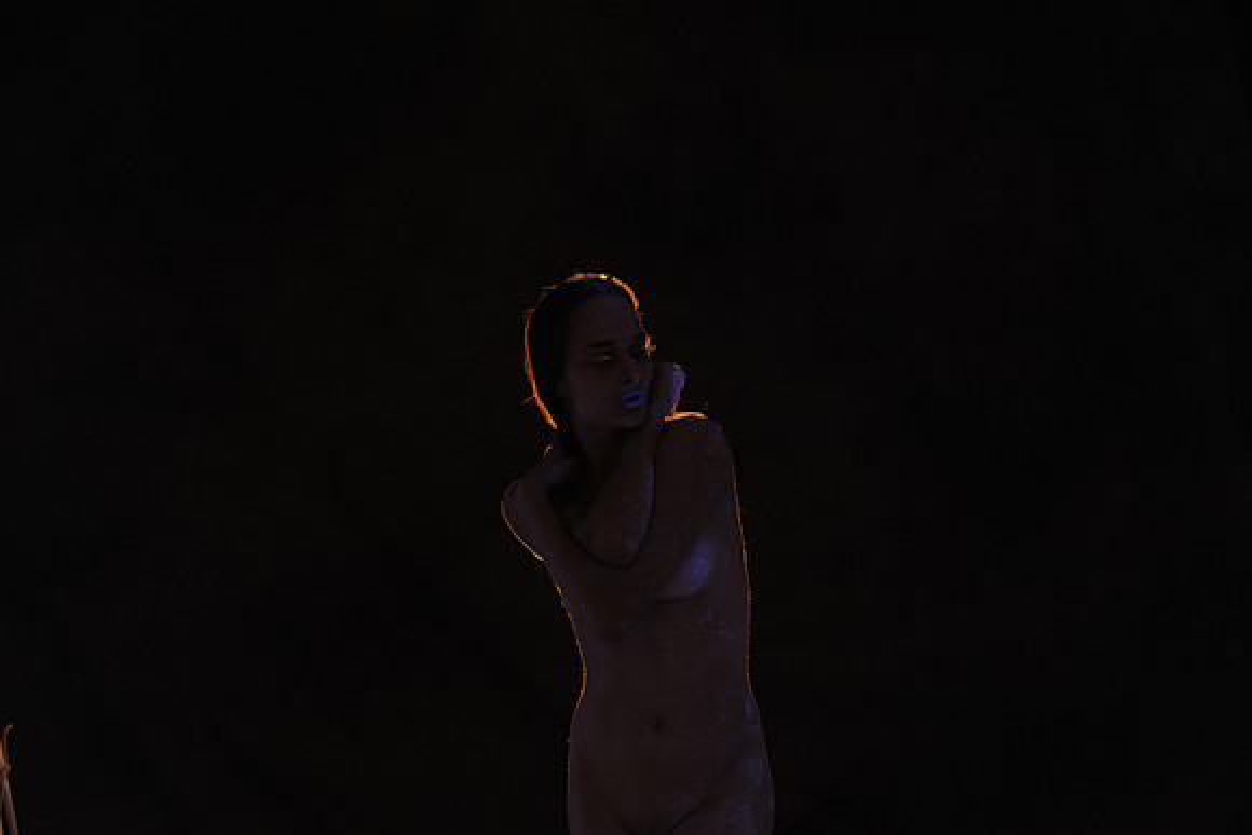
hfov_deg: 28.8
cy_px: 418
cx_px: 626
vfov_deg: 19.5
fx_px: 2435
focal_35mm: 70
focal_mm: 70
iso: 800
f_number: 4
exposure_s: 1/45
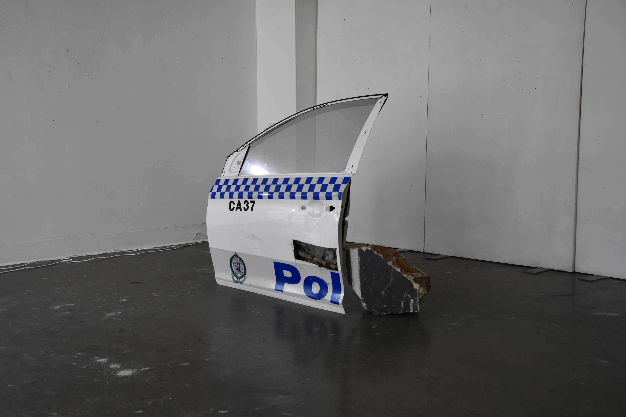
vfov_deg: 33.4
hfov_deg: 48.5
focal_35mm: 40
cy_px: 208
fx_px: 696
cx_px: 313
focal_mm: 27
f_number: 6.3
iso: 200
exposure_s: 1/250
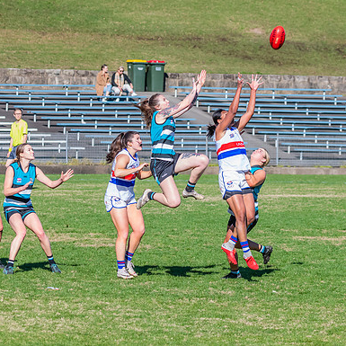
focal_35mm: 328
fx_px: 3709
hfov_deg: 5.3
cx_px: 177
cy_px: 222
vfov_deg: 5.3
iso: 800
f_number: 8
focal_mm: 150
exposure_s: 1/1600
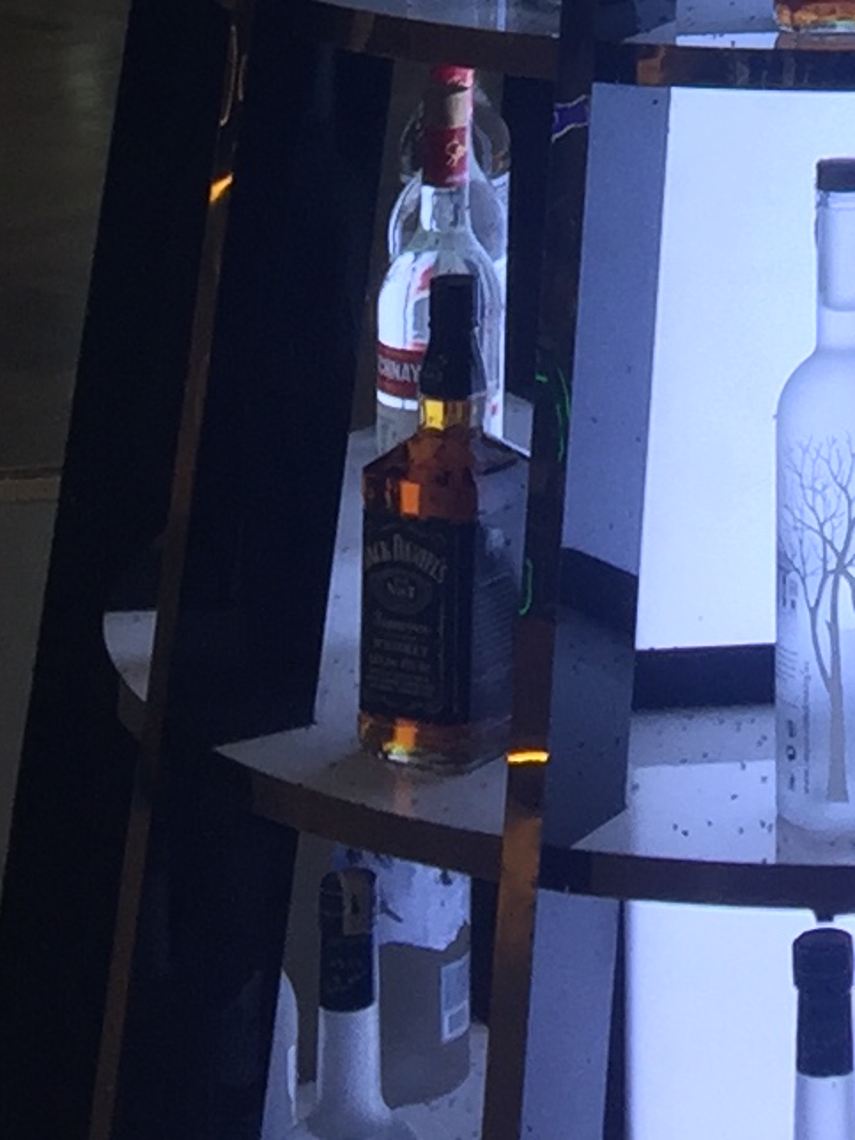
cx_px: 1094
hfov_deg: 9.9
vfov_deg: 11.8
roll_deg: +0.3
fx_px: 4841
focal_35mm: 147
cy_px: -1225
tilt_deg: +2.5
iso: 40
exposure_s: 1/100
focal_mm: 4.15
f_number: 2.2
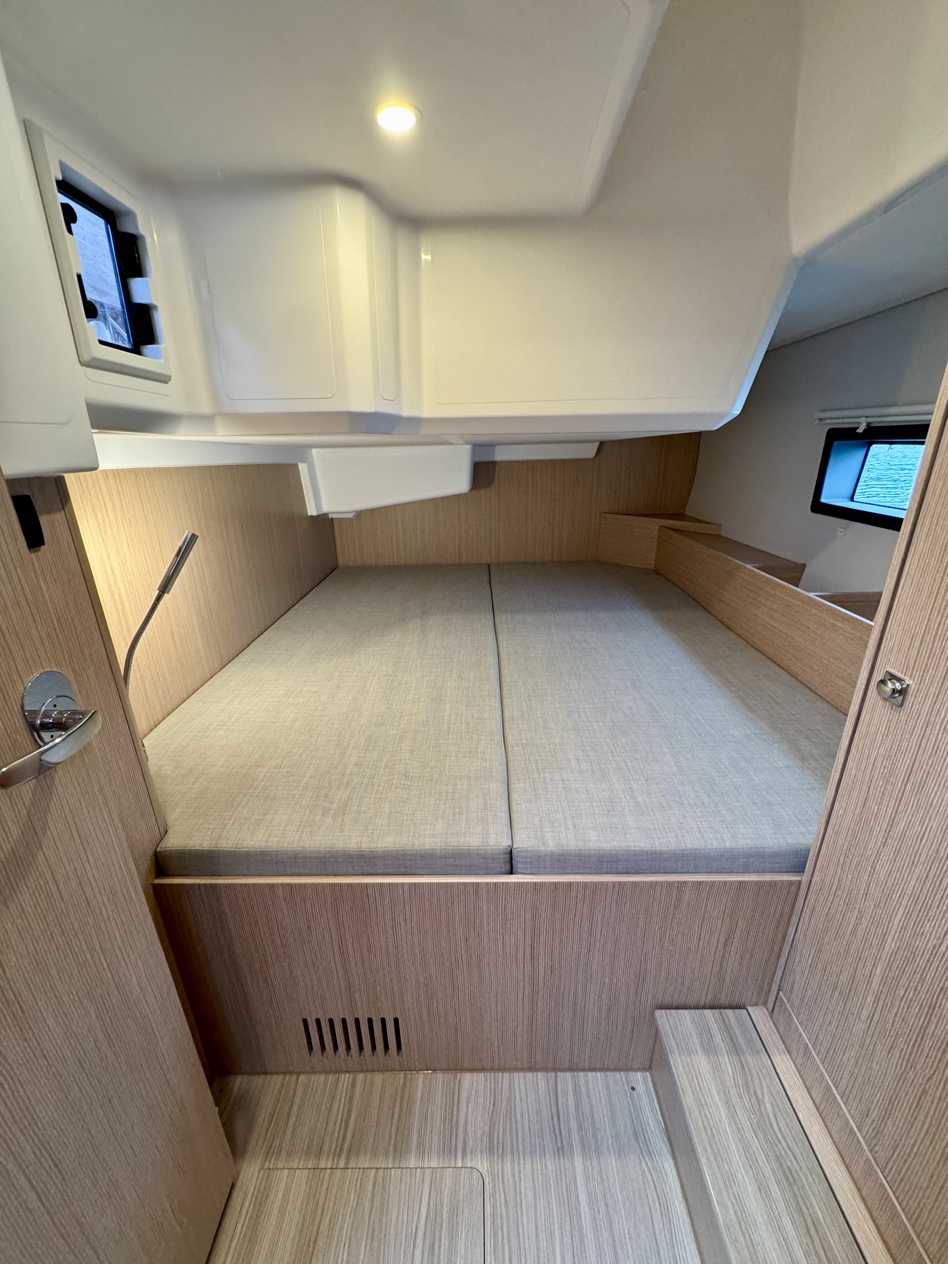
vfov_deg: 102.1
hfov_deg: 85.7
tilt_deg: -21.8
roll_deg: +2.1
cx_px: 474
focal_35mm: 14
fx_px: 511
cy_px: 632
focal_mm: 2.22
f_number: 2.2
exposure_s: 1/60
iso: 320
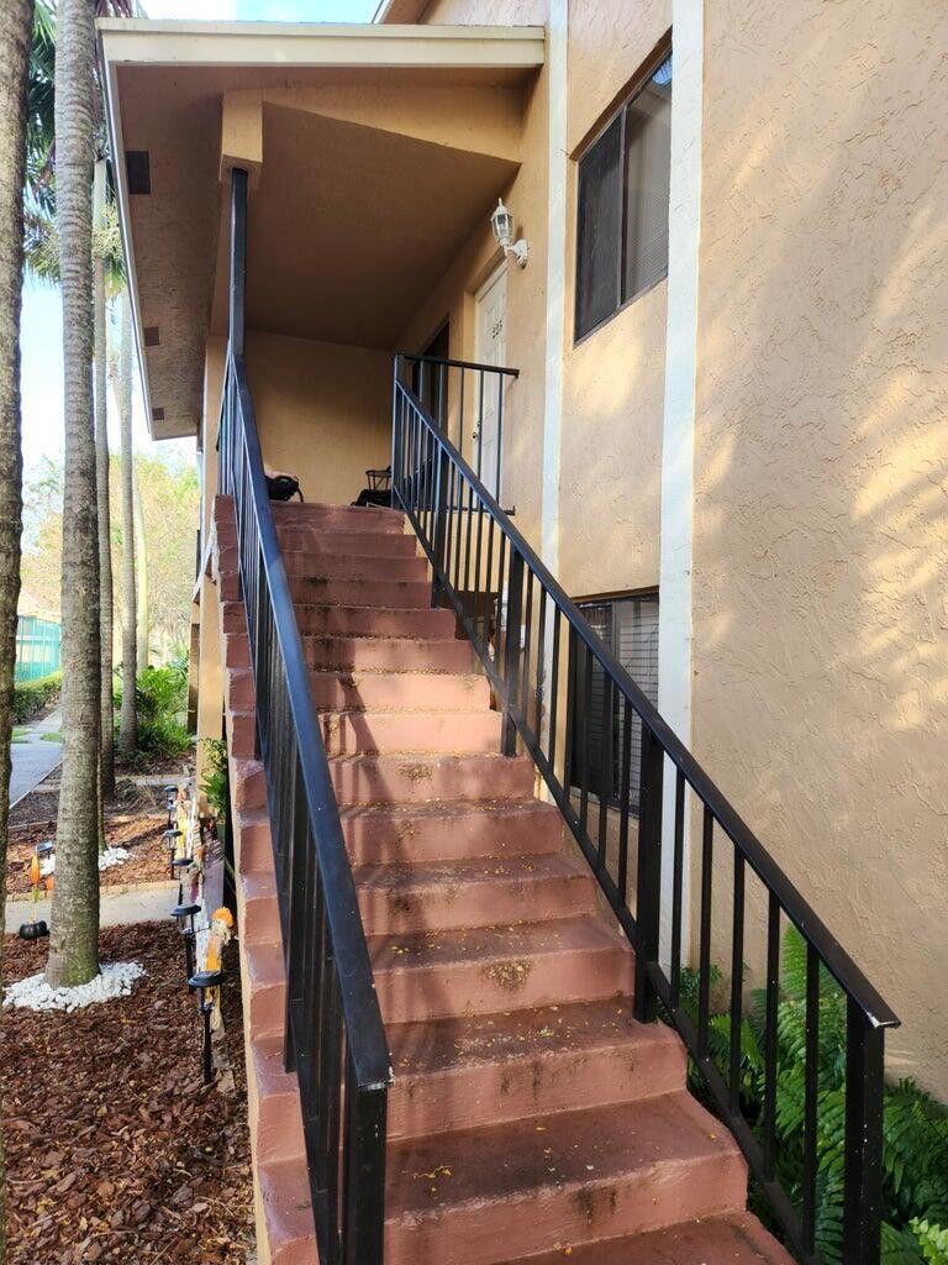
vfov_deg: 73.9
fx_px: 840
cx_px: 474
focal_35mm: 23
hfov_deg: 58.9
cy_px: 632
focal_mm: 5.4
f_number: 1.8
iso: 25
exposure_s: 1/60
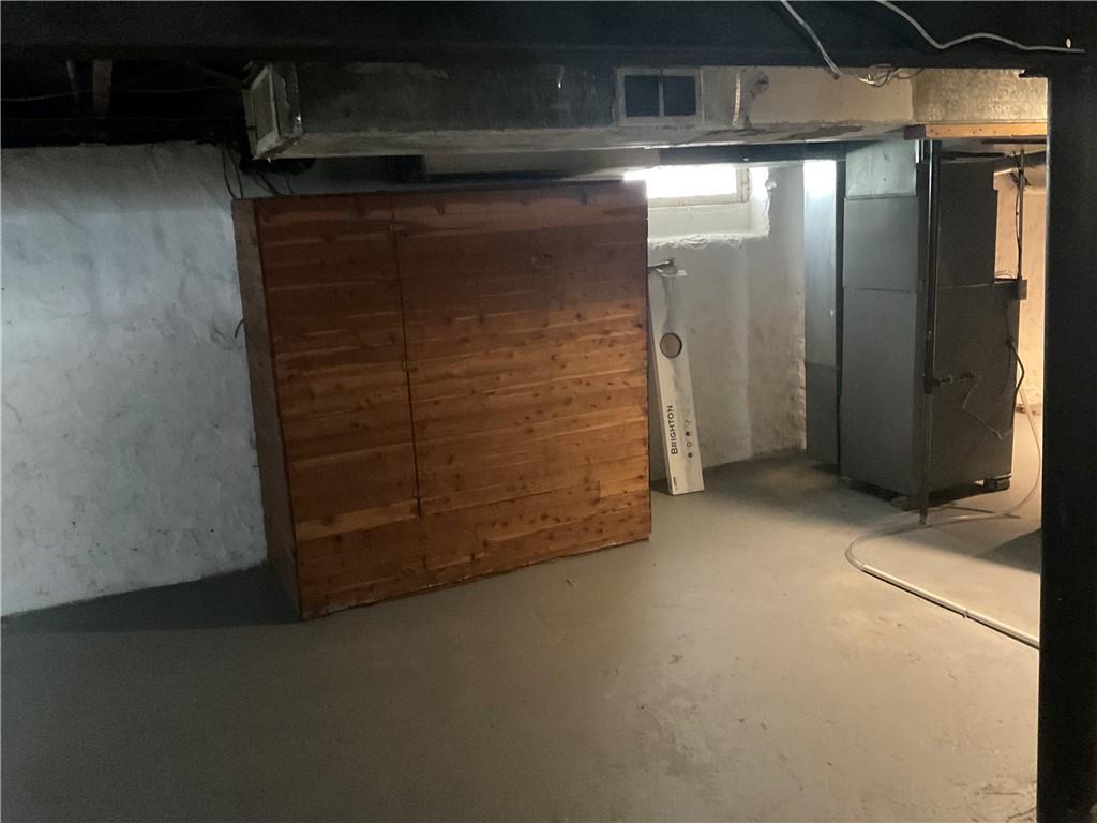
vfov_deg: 48.2
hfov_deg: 61.7
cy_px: 412
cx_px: 548
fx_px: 919
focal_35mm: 29
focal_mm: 3
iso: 500
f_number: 1.8
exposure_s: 1/24
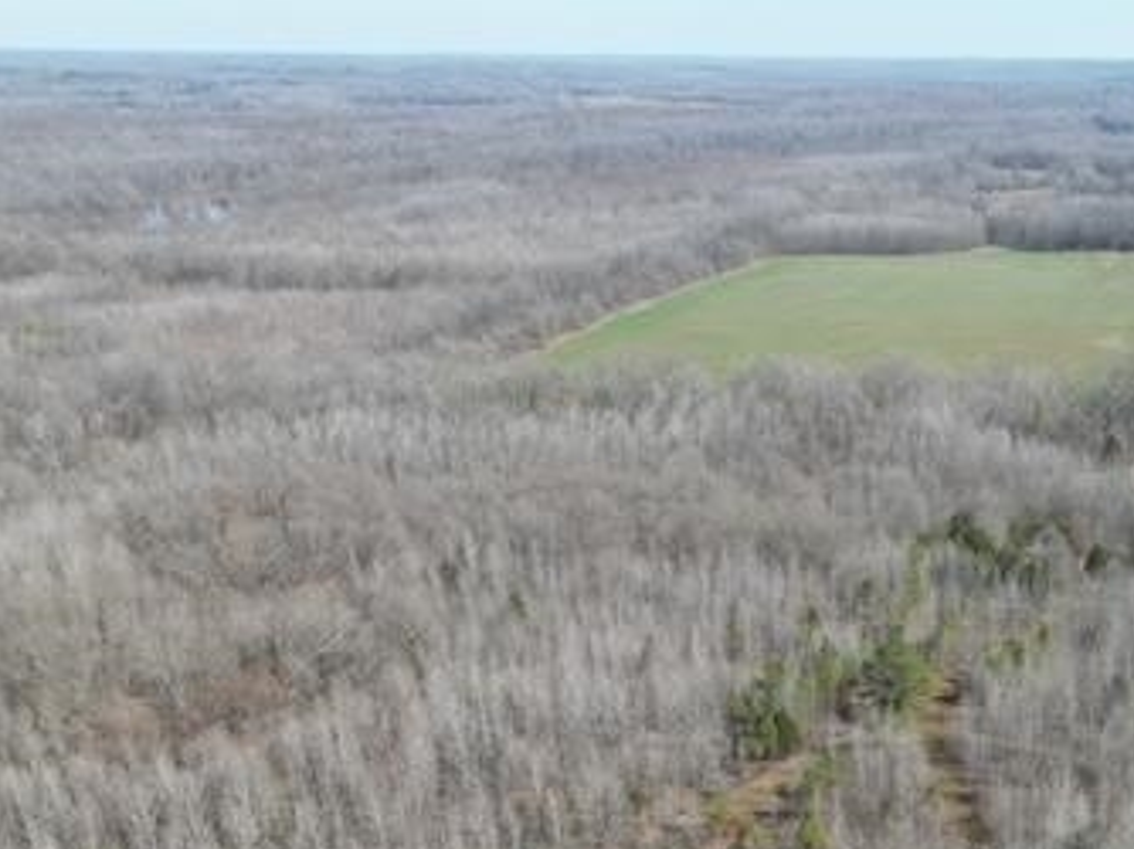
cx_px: 1053
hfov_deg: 38.0
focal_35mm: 46
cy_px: 788
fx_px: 1506
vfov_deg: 29.9
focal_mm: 6.72
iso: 110
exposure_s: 1/1600
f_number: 1.7
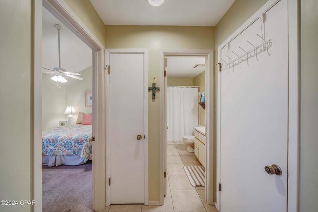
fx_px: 106
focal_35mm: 12
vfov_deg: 89.9
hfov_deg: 112.7
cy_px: 106
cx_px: 159
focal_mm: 12
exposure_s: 1/4
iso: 100
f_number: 5.6
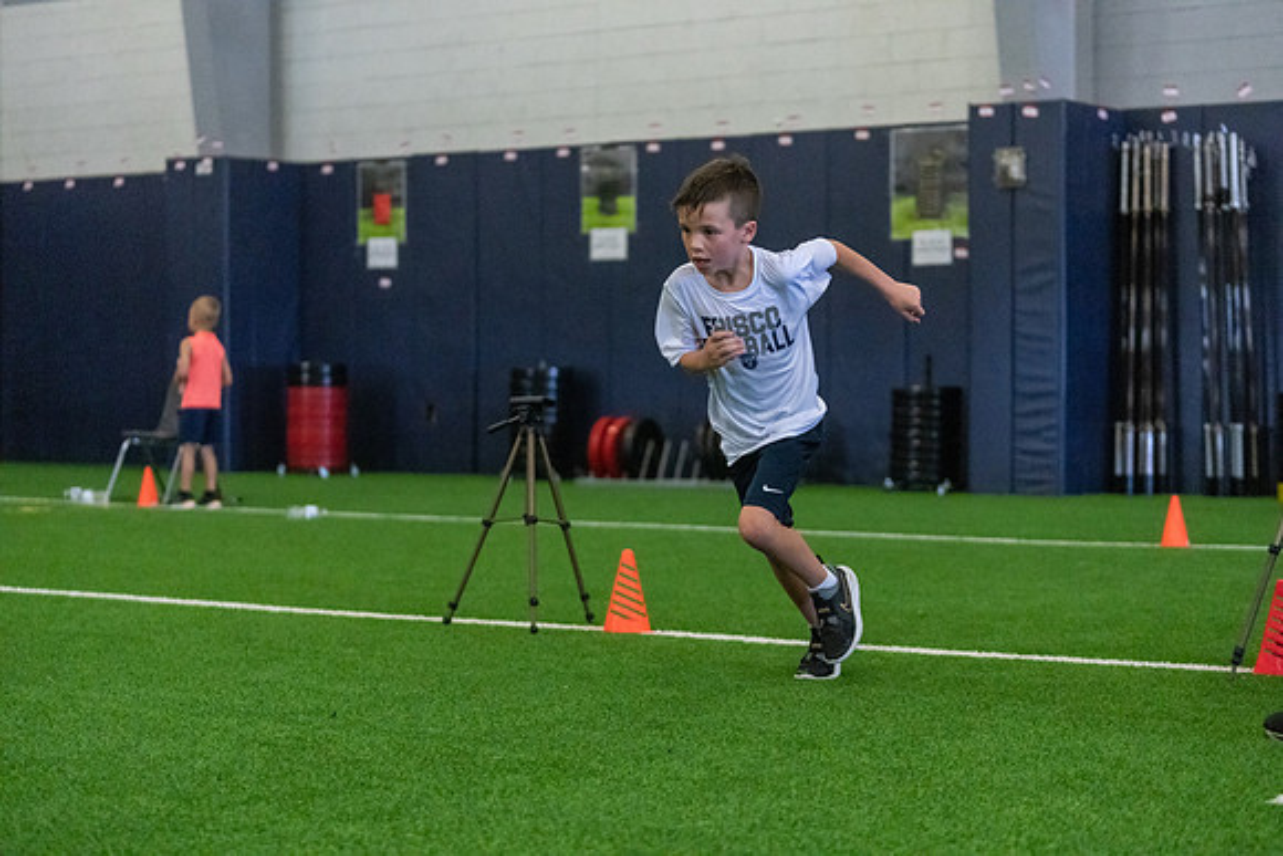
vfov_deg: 19.5
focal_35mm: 70
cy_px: 428
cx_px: 642
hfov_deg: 28.8
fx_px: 2495
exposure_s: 1/1000
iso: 16000
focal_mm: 70
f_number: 2.8
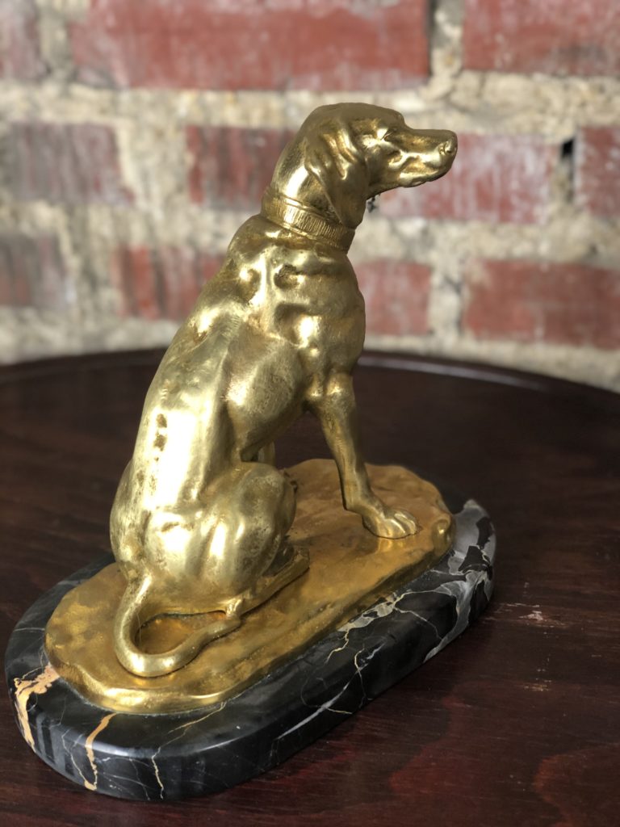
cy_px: 414
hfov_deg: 28.0
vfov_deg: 36.8
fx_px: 1242
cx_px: 310
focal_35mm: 52
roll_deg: +2.7
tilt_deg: -27.9
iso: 100
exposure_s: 1/33
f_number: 2.4
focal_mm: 6
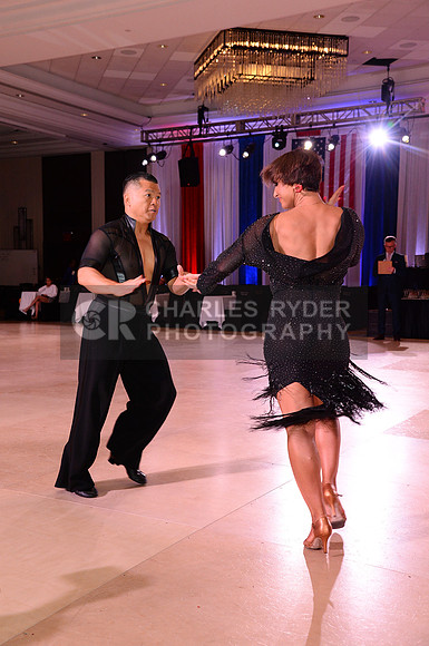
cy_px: 323
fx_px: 789
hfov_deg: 30.4
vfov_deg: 44.6
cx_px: 214
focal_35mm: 44
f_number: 6.3
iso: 2500
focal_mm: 44
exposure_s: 1/250
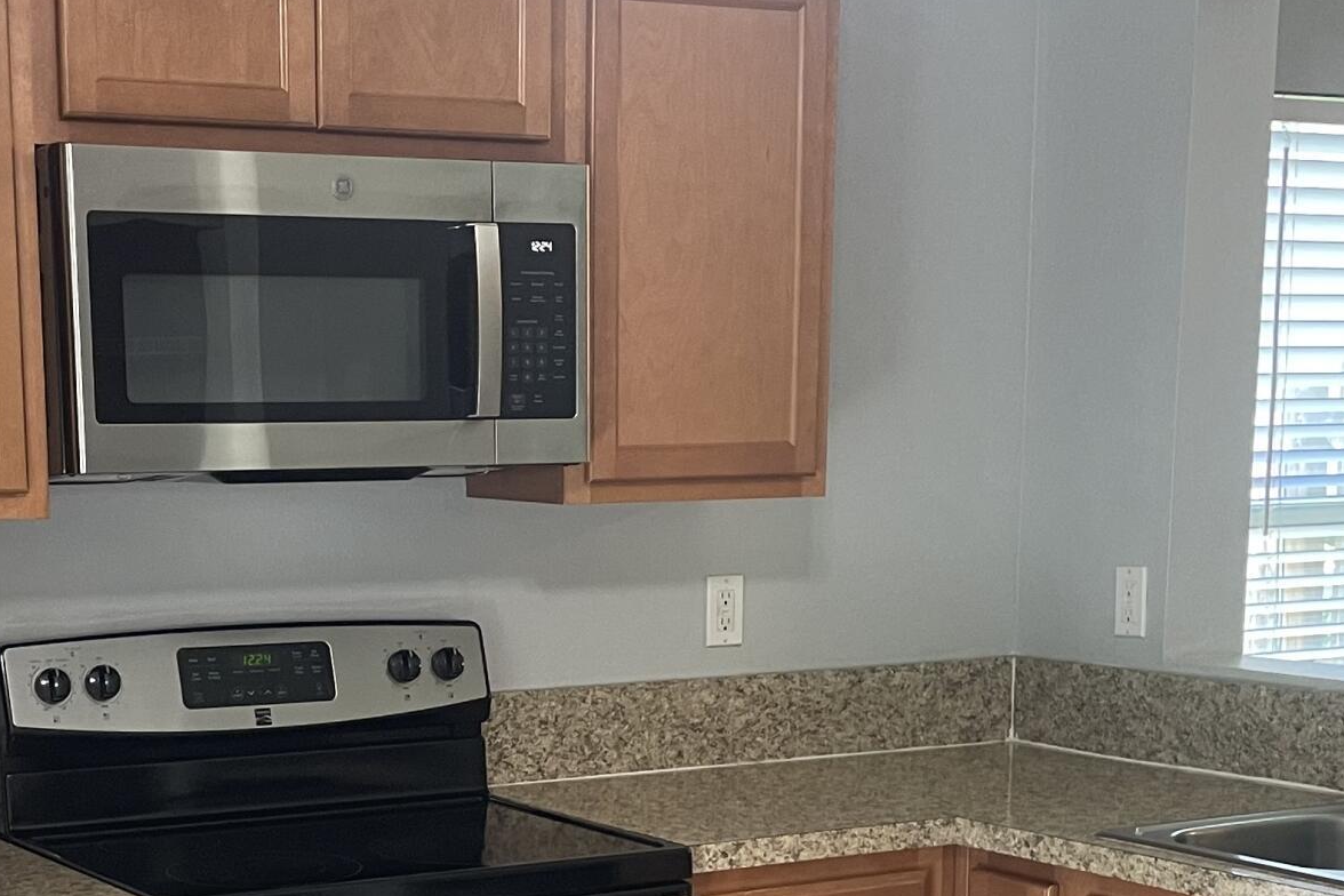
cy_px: 907
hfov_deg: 29.1
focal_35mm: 69
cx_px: 458
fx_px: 2576
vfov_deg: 19.2
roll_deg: +0.3
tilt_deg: -11.5
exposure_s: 1/60
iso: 100
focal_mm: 4.2
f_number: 1.6
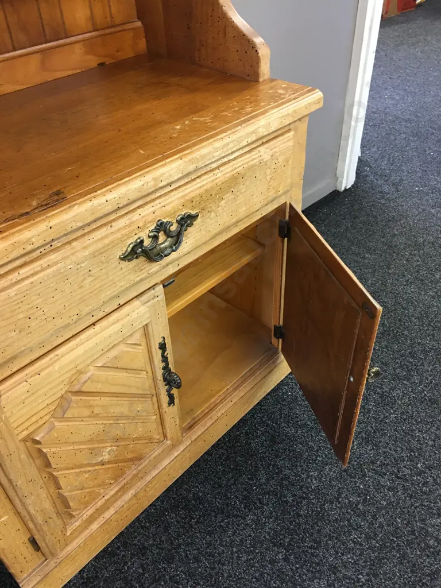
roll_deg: +0.6
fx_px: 493
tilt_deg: -39.6
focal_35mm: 29
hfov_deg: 48.2
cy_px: 294
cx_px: 220
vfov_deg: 61.7
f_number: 2.2
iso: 100
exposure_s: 1/17
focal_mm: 4.15
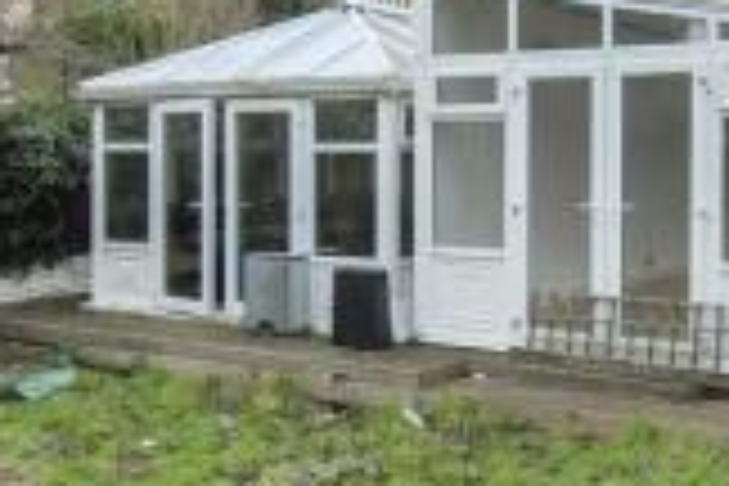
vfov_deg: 27.6
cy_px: 151
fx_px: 981
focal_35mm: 48
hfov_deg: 39.1
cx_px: 590
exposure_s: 1/200
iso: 400
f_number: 5.6
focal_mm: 11
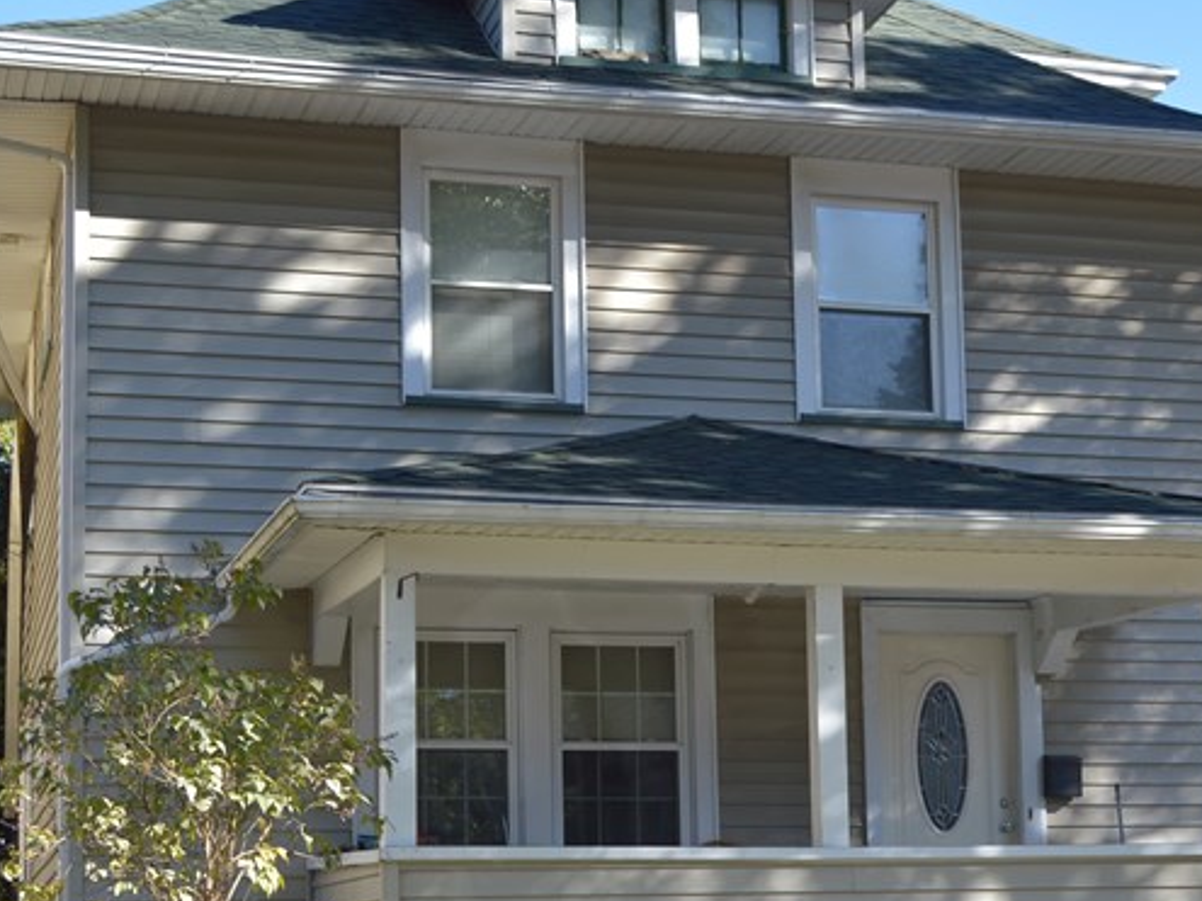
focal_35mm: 76
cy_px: 682
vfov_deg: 19.2
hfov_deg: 25.6
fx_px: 2638
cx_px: 764
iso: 100
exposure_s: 1/200
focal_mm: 24
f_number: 5
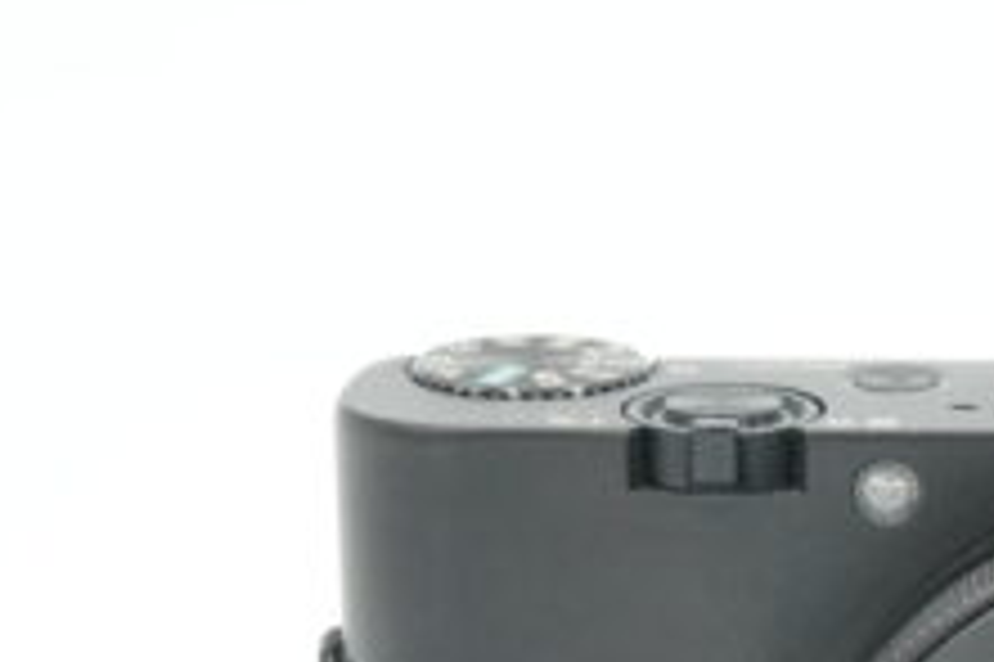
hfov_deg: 9.1
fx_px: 6190
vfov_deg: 6.1
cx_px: 1115
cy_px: 892
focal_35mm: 224
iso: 2000
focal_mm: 55
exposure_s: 1/320
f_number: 13
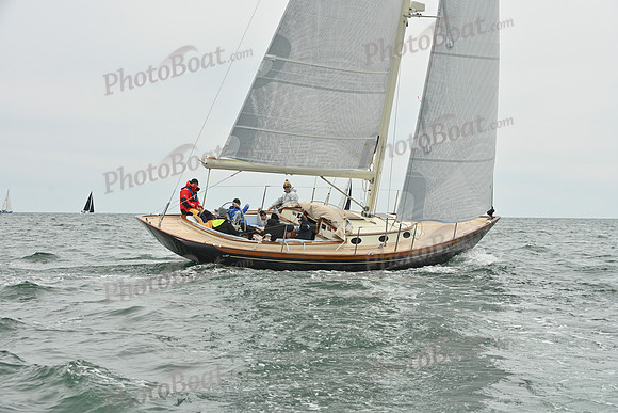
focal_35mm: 70
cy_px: 206
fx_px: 1202
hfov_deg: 28.8
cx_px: 309
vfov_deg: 19.5
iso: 320
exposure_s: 1/1000
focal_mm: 70
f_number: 10
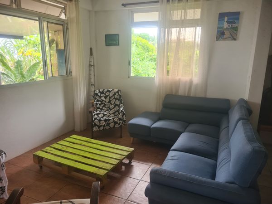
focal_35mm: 26
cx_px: 136
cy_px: 102
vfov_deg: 53.1
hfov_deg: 67.3
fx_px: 204
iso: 80
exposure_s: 1/50
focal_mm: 5.4
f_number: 1.8
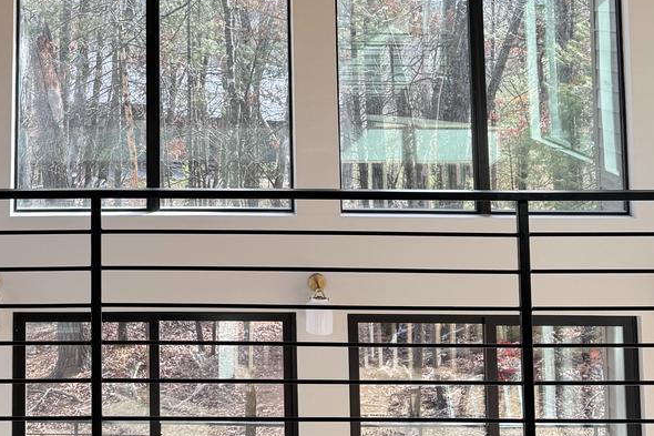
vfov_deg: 19.5
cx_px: 155
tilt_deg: +4.3
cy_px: -102
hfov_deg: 30.4
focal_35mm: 65
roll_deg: +0.7
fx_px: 1180
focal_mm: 6.76
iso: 80
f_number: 1.78
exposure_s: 1/308
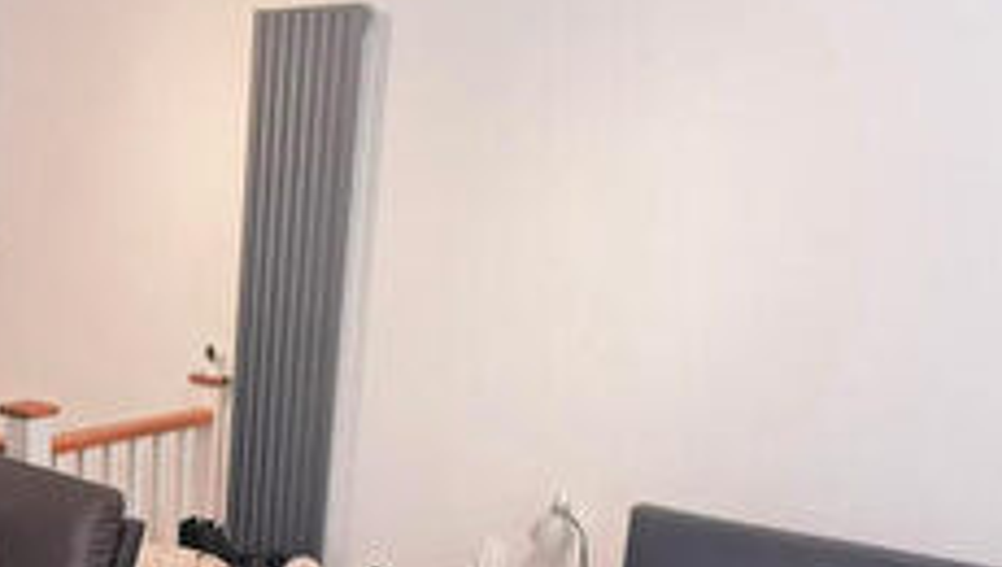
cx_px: 39
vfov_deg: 21.9
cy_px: 565
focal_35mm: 53
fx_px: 1410
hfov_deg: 35.9
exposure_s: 1/60
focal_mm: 2.35
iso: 320
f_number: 2.2
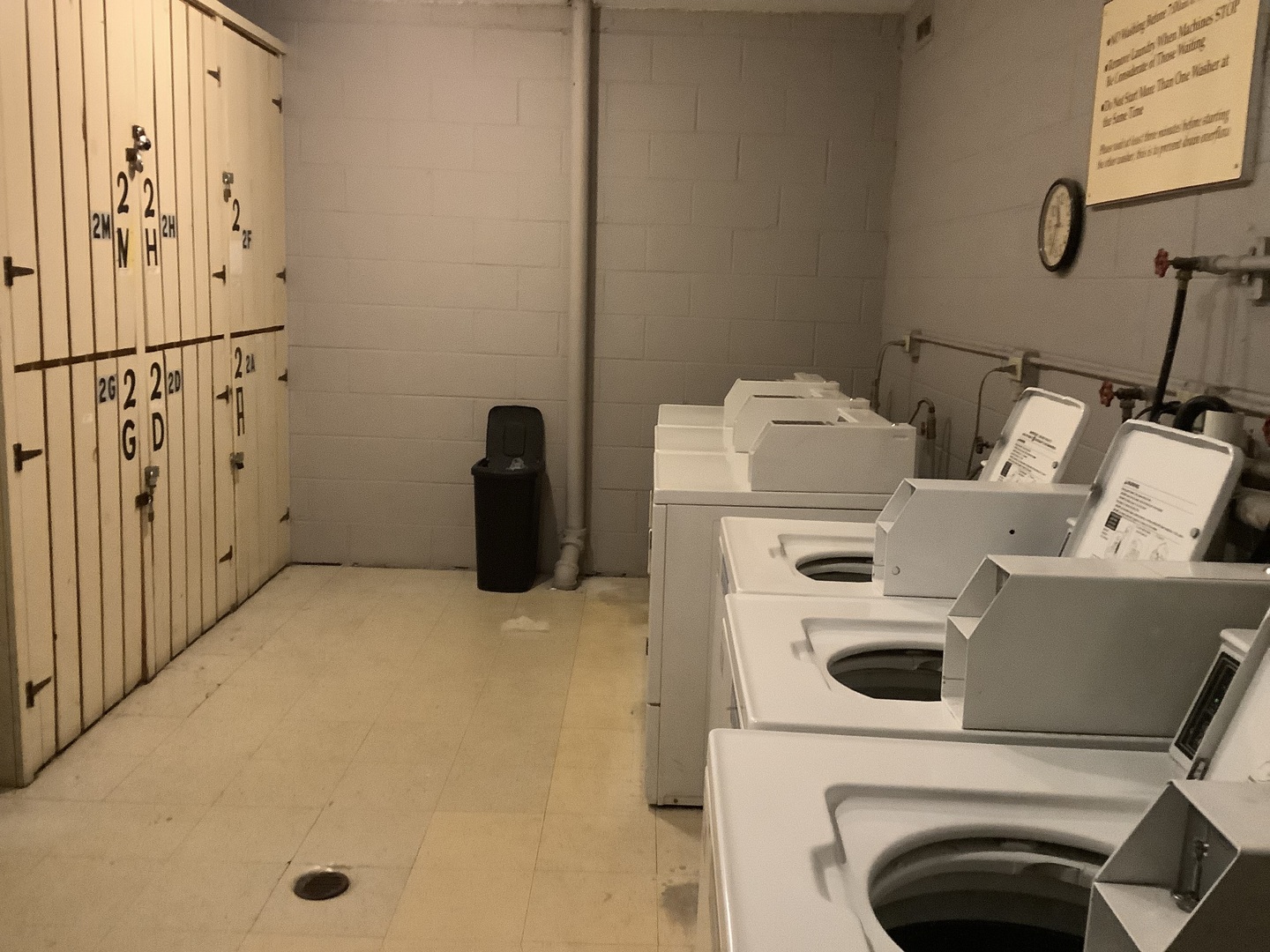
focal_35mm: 31
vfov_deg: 45.4
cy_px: 476
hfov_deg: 58.4
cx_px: 635
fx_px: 1137
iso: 640
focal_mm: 3.3
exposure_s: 1/24
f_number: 2.4
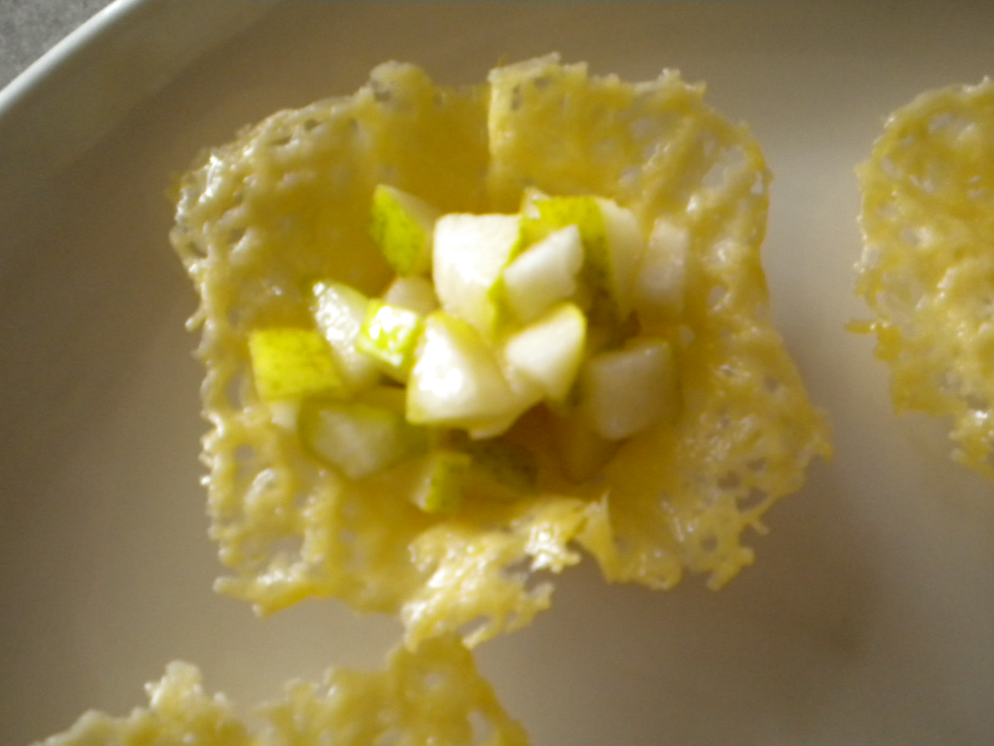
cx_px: 497
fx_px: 1005
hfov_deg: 52.6
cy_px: 373
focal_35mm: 35
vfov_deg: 40.7
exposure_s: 1/31
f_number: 3.1
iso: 400
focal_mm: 6.3
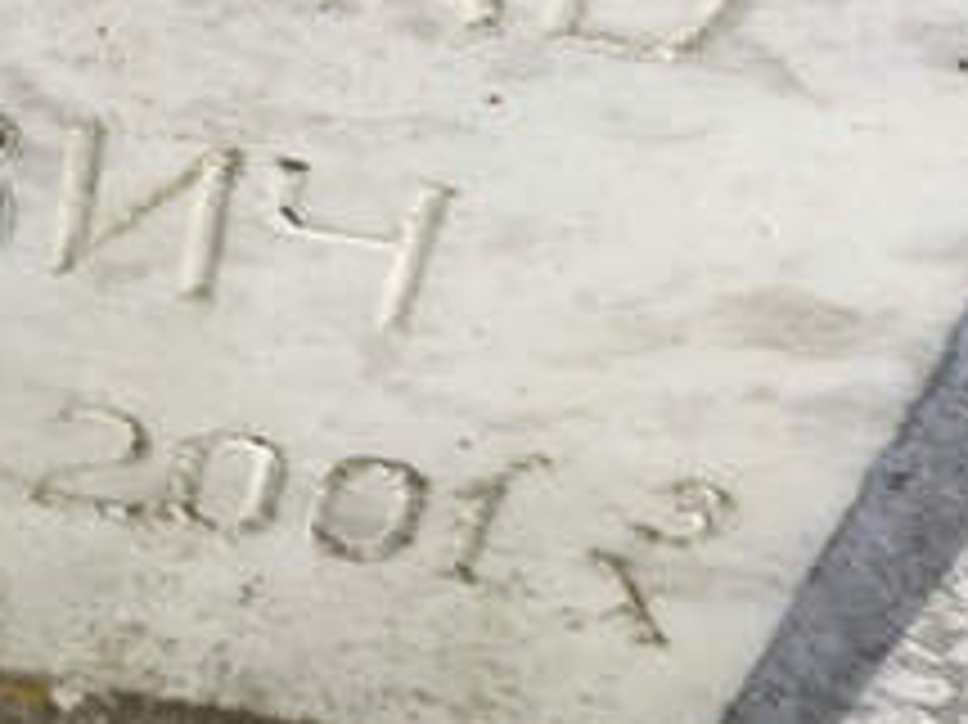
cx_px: -86
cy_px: -63
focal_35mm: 93
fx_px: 2599
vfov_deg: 15.5
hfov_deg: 20.2
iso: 187
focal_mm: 4.76
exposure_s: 1/100
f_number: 1.69
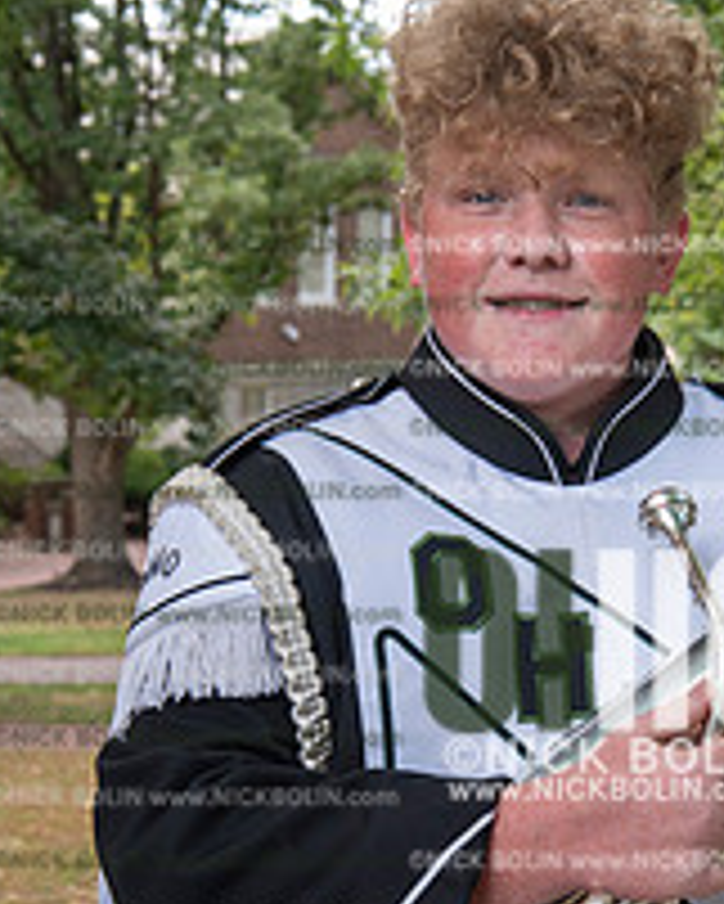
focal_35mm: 109
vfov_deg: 17.5
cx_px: 612
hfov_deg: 14.0
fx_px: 2917
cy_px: 675
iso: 500
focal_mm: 52
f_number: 8
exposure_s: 1/100
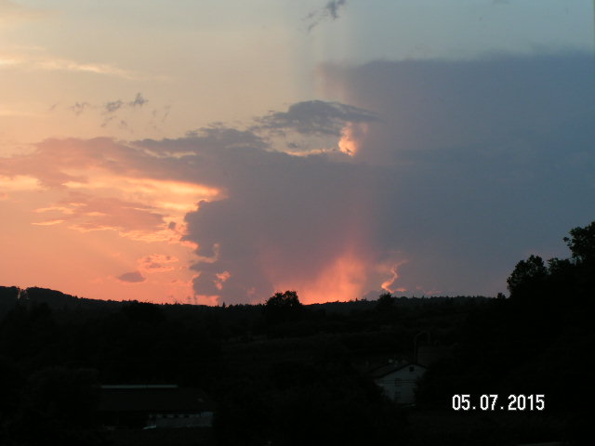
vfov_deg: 15.6
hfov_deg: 20.7
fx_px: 1633
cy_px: 223
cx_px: 298
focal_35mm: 95
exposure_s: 1/100
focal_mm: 14.5
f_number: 4.5
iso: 50
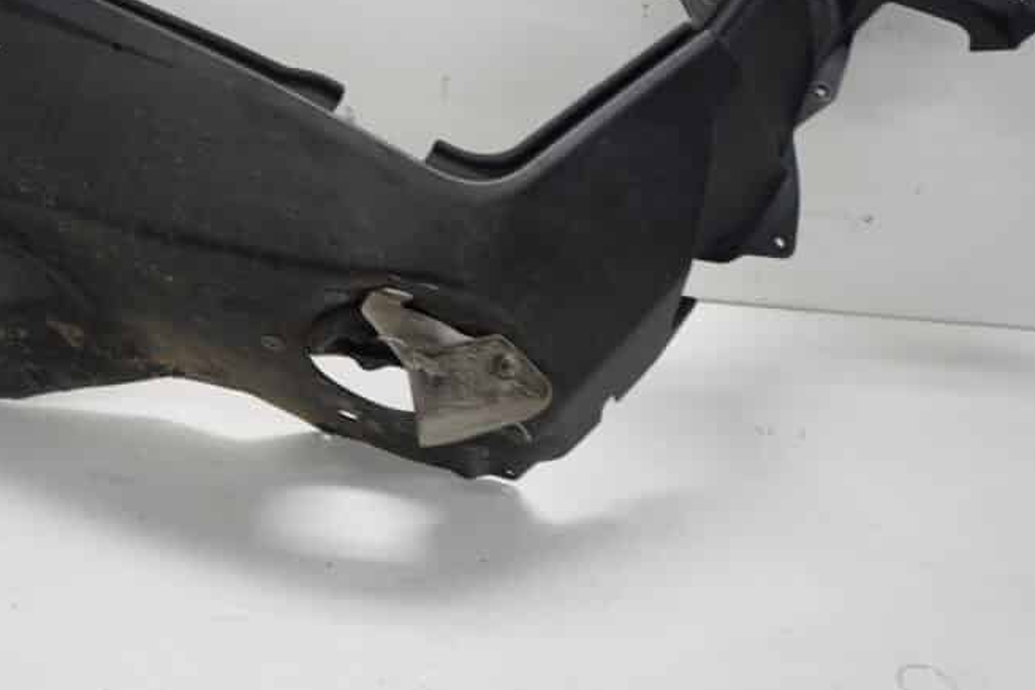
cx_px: 299
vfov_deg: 28.1
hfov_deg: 41.1
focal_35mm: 47
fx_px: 1351
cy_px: 153
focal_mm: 20
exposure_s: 1/60
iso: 400
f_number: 5.6
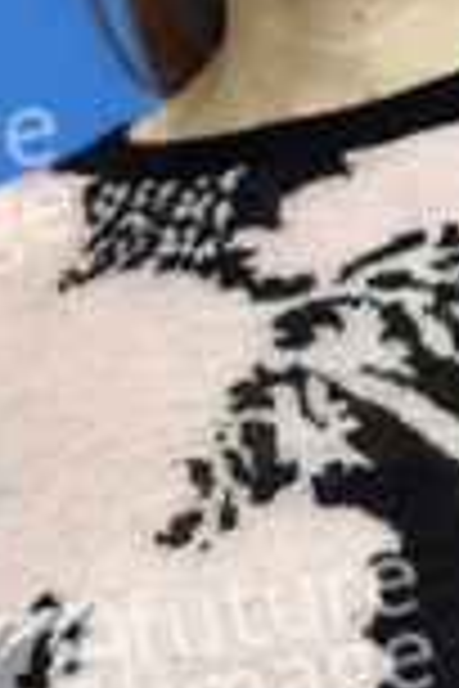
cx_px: 333
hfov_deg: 2.0
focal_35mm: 686
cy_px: -9
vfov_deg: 3.0
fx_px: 13125
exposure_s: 1/320
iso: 800
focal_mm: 175
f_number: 3.2
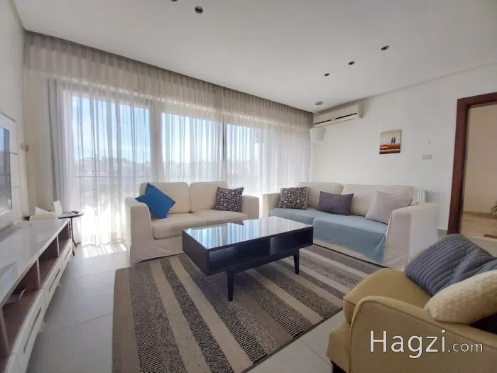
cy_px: 186
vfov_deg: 89.9
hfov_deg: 106.2
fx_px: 187
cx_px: 248
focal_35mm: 13
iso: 80
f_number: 2.2
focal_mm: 1.3
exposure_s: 1/100
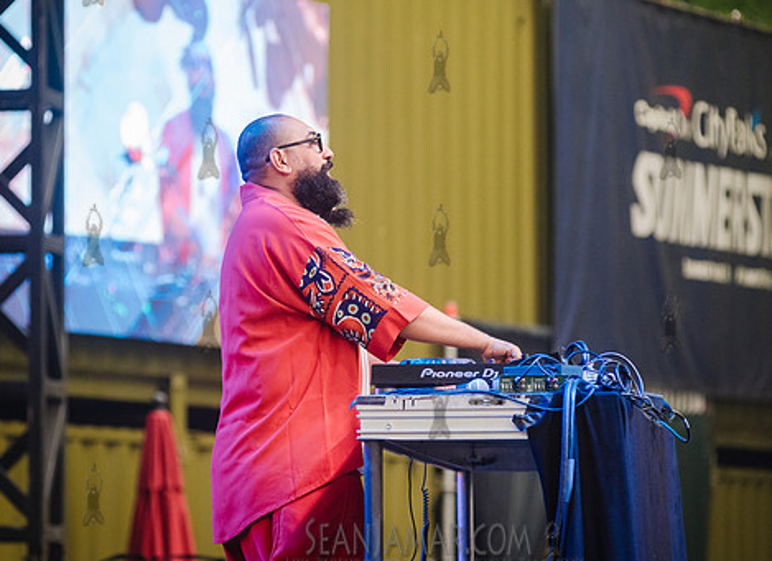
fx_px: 5382
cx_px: 395
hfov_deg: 8.2
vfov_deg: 6.0
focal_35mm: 244
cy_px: 234
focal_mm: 185
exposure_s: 1/320
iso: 2000
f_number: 4
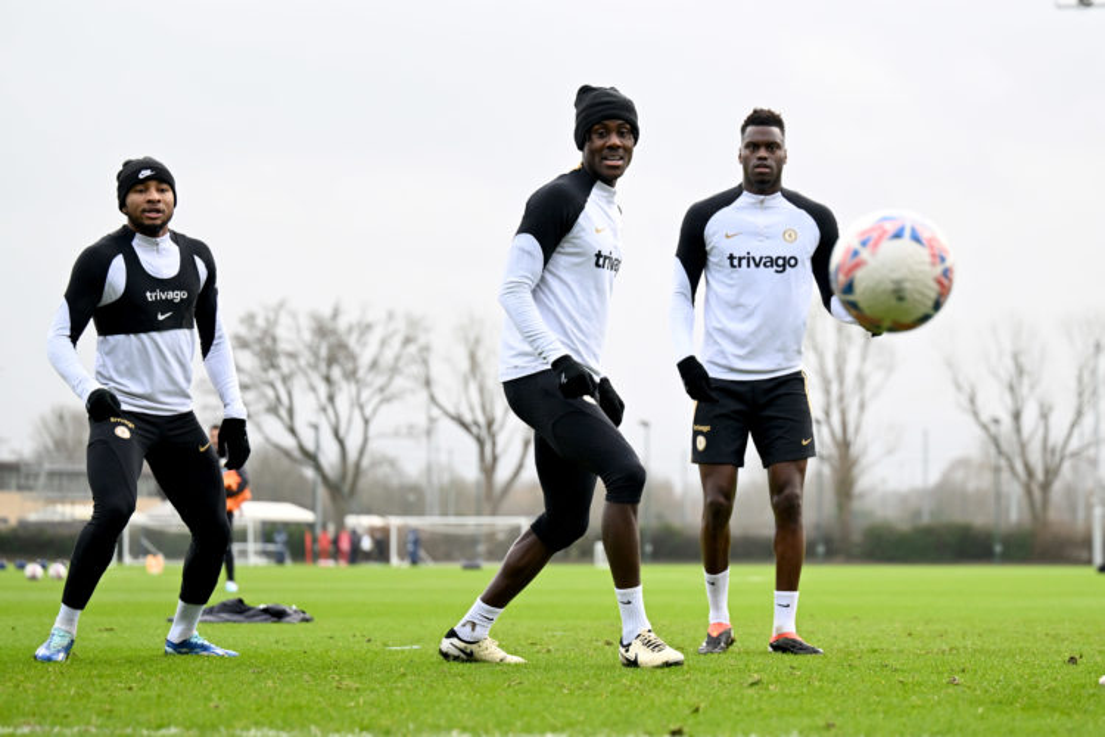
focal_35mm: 80
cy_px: 368
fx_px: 2455
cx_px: 552
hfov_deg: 25.4
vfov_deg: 17.1
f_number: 2.8
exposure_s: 1/2000
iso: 800
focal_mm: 80
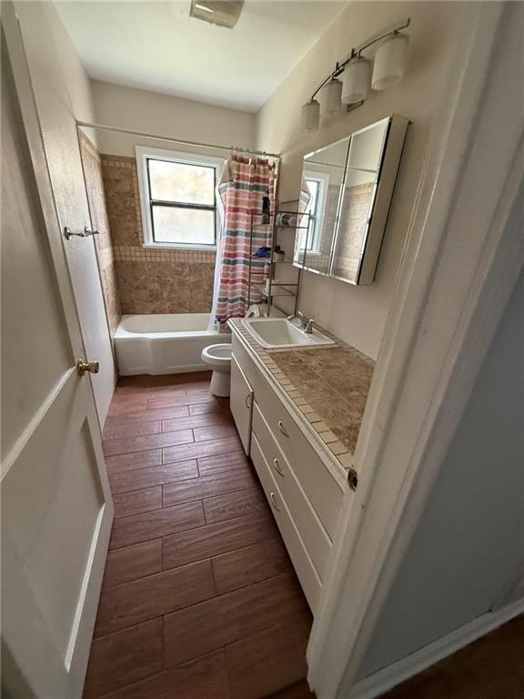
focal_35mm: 14
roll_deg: -5.3
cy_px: 350
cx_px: 262
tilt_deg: -22.8
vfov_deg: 102.1
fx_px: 283
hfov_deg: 85.7
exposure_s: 1/90
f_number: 2.2
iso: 400
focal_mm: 2.22
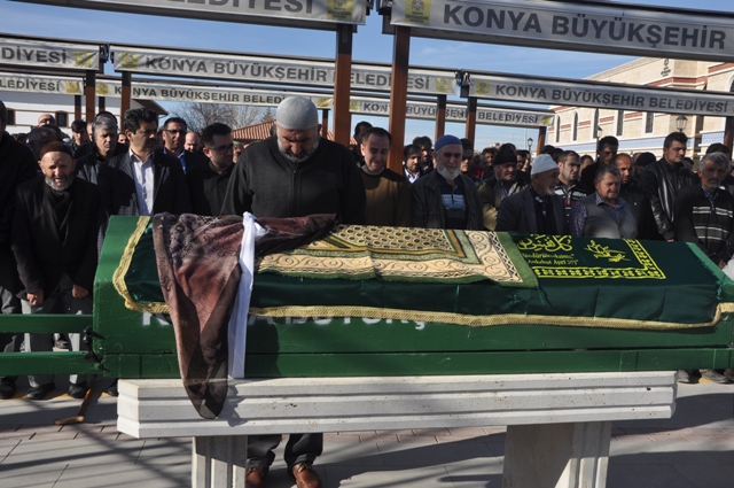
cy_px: 244
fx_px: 764
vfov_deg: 35.4
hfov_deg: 51.3
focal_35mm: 38
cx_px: 367
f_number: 9
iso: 200
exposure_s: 1/320
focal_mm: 25
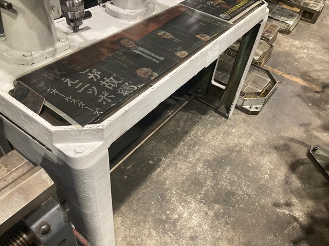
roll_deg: -9.6
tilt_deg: -42.5
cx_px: 164
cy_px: 123
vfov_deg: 49.7
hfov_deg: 63.4
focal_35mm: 28
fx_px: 266
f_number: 1.8
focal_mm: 3.99
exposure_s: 1/60
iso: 250
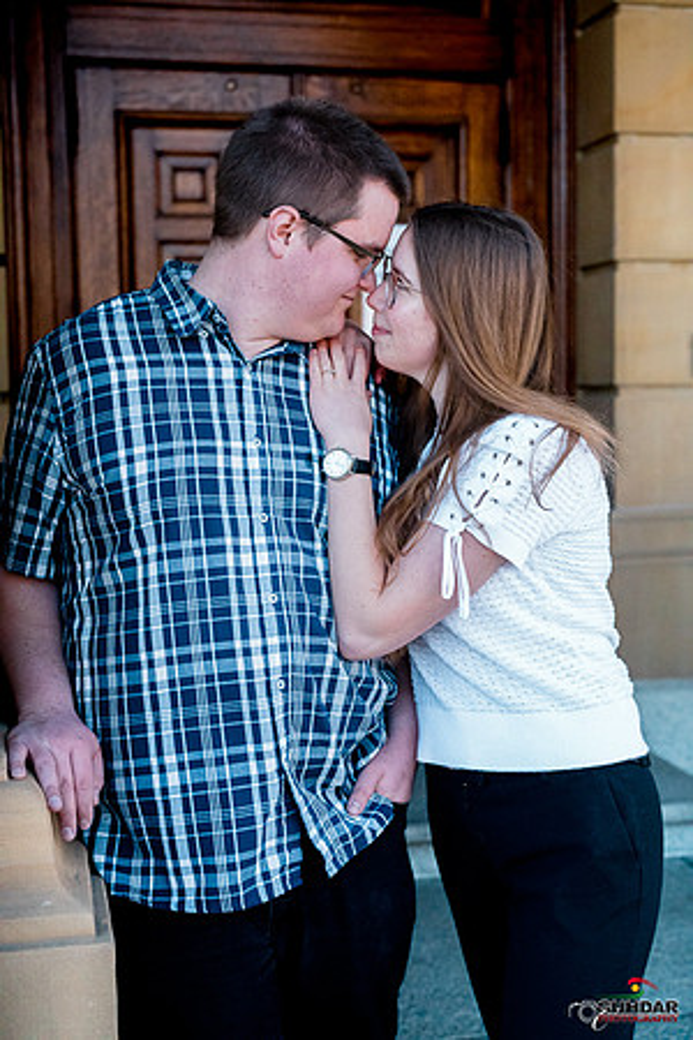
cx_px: 346
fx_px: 1444
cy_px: 520
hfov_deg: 27.0
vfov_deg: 39.6
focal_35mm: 50
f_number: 3.5
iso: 6400
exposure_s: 1/8000
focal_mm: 50
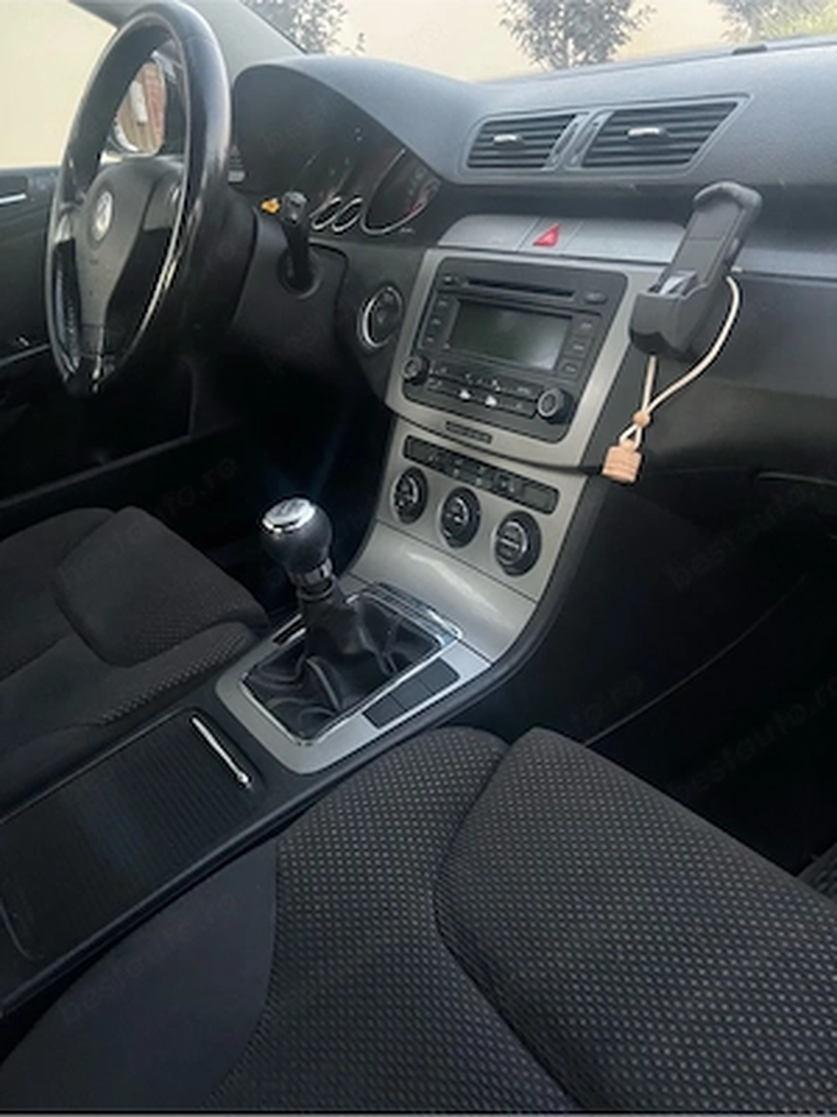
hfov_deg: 53.1
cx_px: 418
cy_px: 558
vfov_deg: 67.3
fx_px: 838
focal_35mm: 26
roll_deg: +7.6
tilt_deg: -27.5
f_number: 1.5
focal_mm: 5.7
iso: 640
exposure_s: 1/30
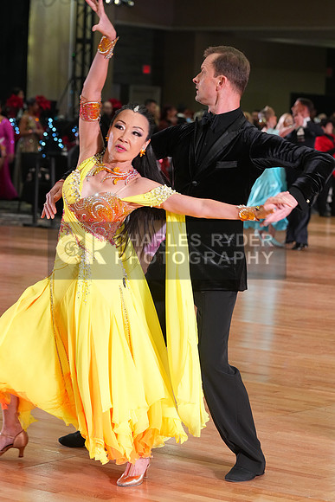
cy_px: 251
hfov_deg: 11.8
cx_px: 168
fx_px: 1618
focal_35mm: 116
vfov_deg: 17.6
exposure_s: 1/200
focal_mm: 116
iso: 3200
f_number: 5.6
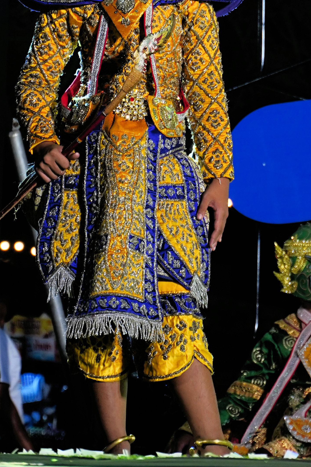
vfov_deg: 8.6
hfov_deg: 5.7
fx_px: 3097
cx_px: 218
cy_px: 40
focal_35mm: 239
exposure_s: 1/100
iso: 640
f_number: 5.6
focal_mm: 87
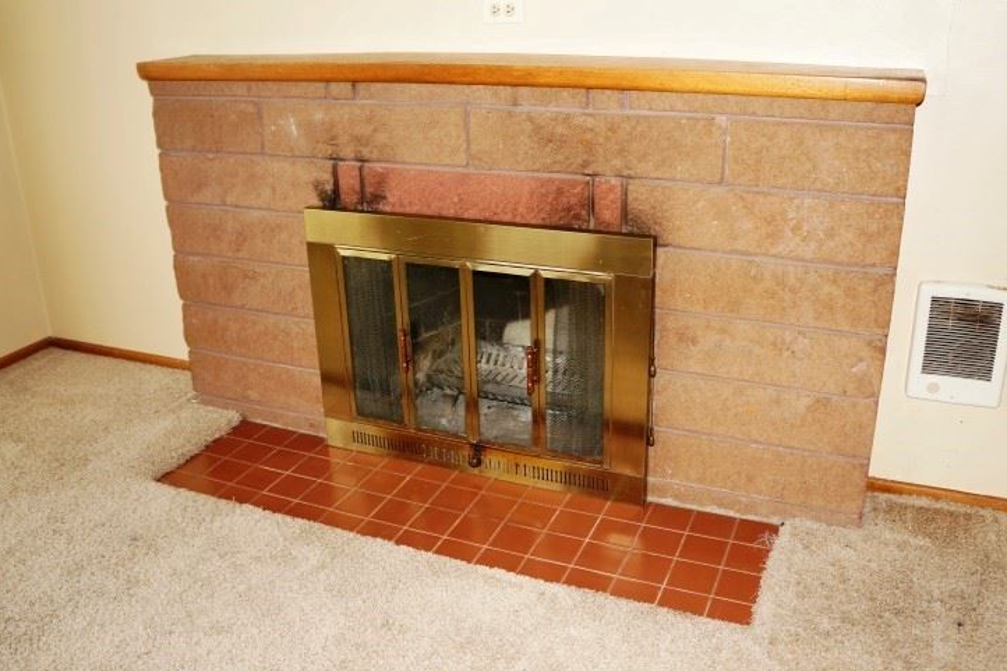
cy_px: 315
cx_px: 538
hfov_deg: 59.4
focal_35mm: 32
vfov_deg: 41.6
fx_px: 882
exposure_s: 1/160
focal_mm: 19
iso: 400
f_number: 4
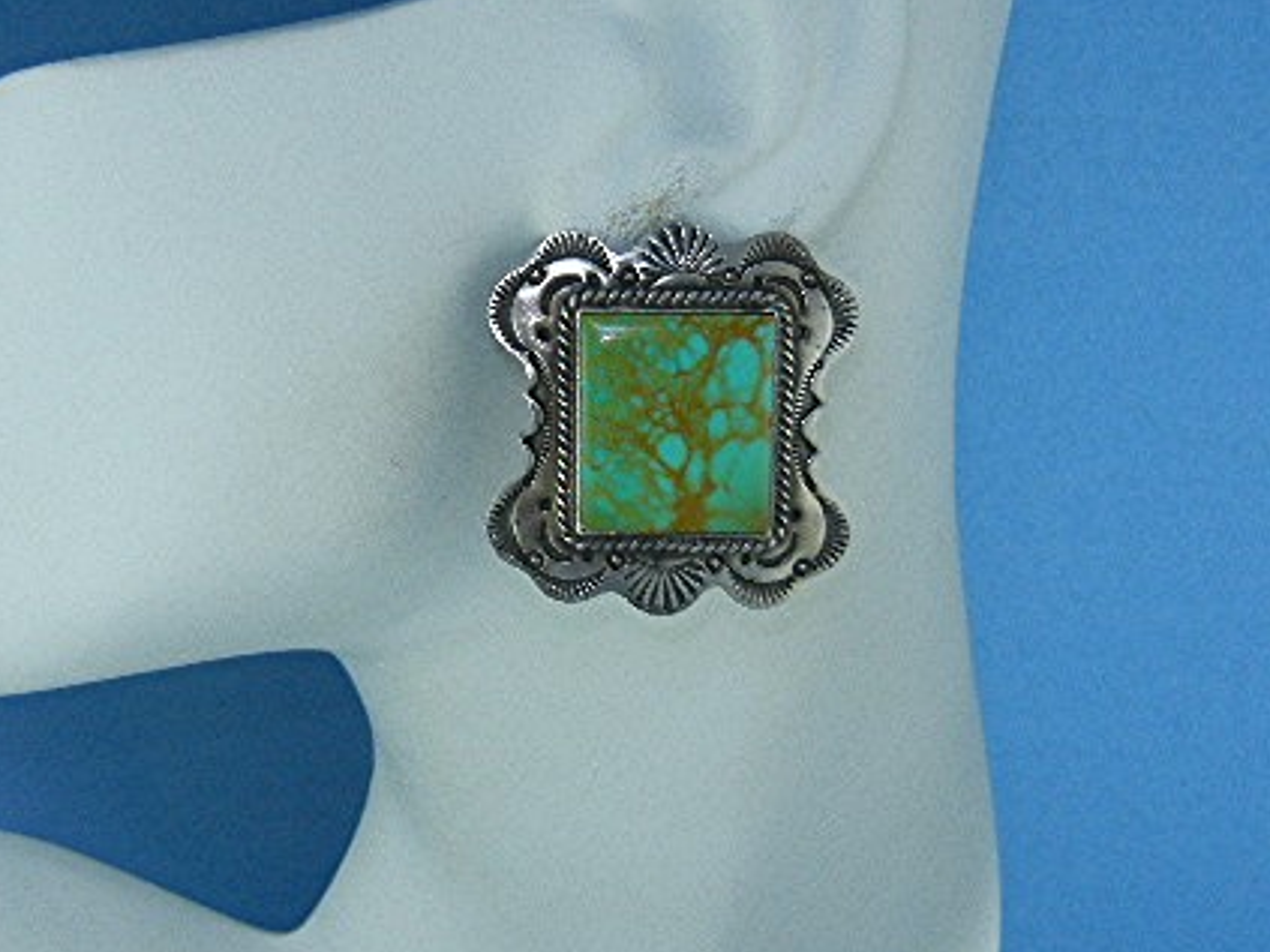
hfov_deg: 32.6
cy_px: 450
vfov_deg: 24.8
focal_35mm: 59
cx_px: 504
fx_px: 2164
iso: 160
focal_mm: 7.1
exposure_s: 1/31.6
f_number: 3.7
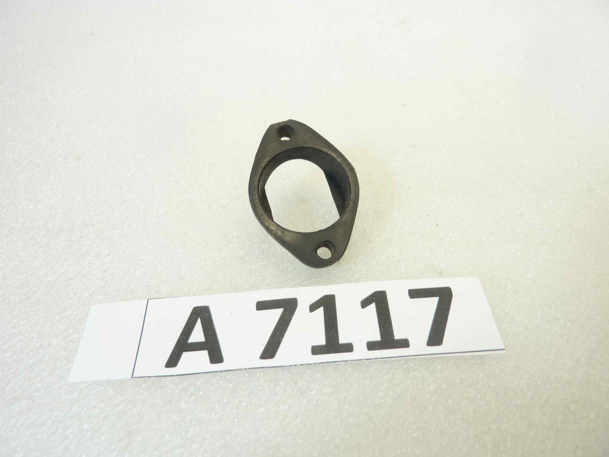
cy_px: 228
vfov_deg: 54.9
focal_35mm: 25
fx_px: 440
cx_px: 304
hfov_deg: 69.4
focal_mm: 4.1
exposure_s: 1/25
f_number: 3.3
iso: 80
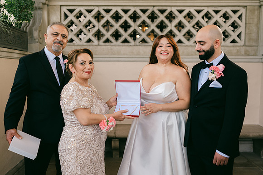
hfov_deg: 54.4
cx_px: 132
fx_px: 256
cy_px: 88
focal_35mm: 35
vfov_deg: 37.9
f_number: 2
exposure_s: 1/1000
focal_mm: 35
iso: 160
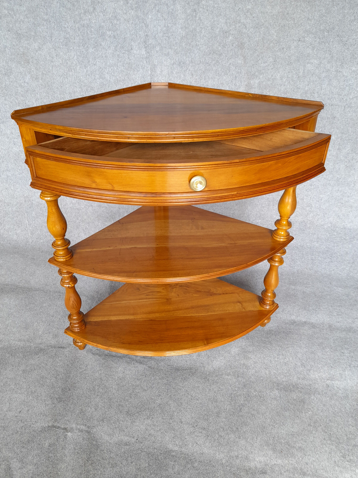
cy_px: 239
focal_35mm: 25
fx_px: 345
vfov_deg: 69.4
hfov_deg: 54.9
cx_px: 179
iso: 64
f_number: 2
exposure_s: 1/50
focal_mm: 4.6
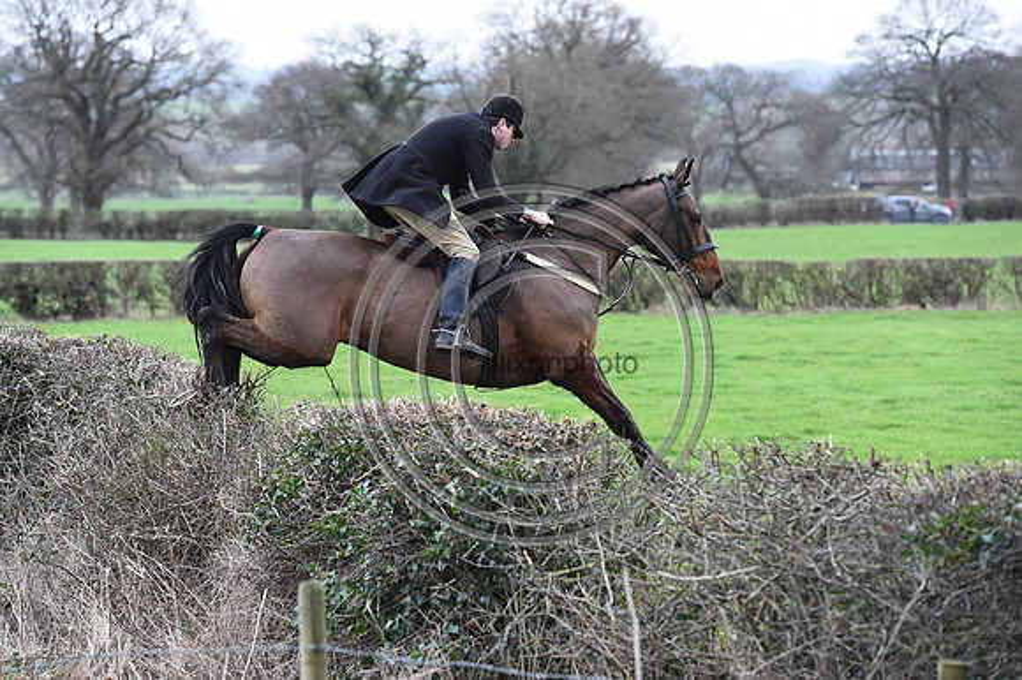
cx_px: 511
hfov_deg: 12.5
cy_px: 340
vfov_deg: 8.3
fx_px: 4681
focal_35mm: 165
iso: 4000
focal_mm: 165
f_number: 5.6
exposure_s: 1/1250
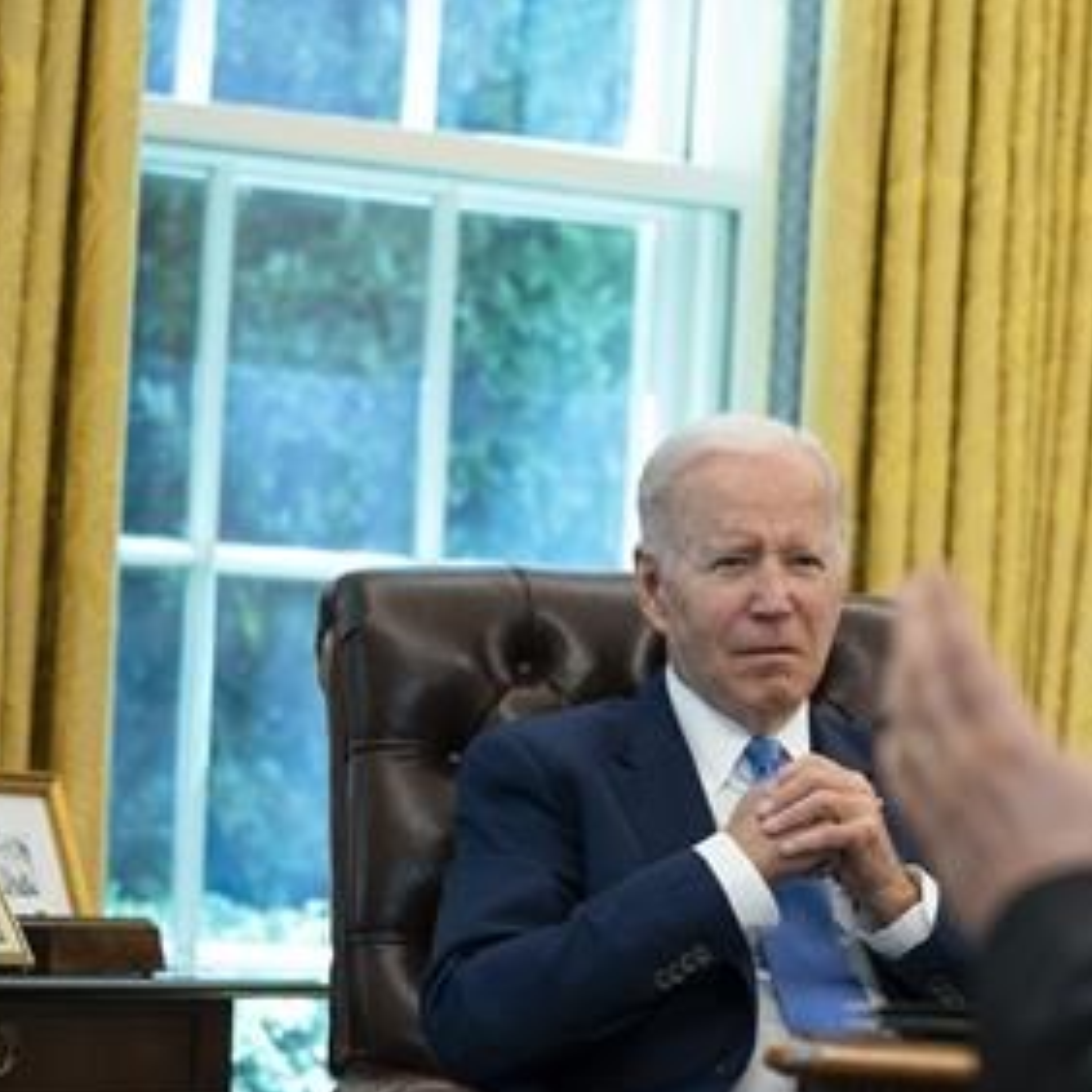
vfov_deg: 12.7
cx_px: 1138
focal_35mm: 137
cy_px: 707
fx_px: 4890
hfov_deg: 12.6
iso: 2000
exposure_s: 1/400
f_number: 2.8
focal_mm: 70
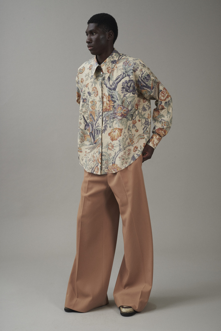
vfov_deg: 30.9
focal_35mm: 65
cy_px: 166
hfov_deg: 20.9
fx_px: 598
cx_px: 110
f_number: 11
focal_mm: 65
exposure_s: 1/160
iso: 200
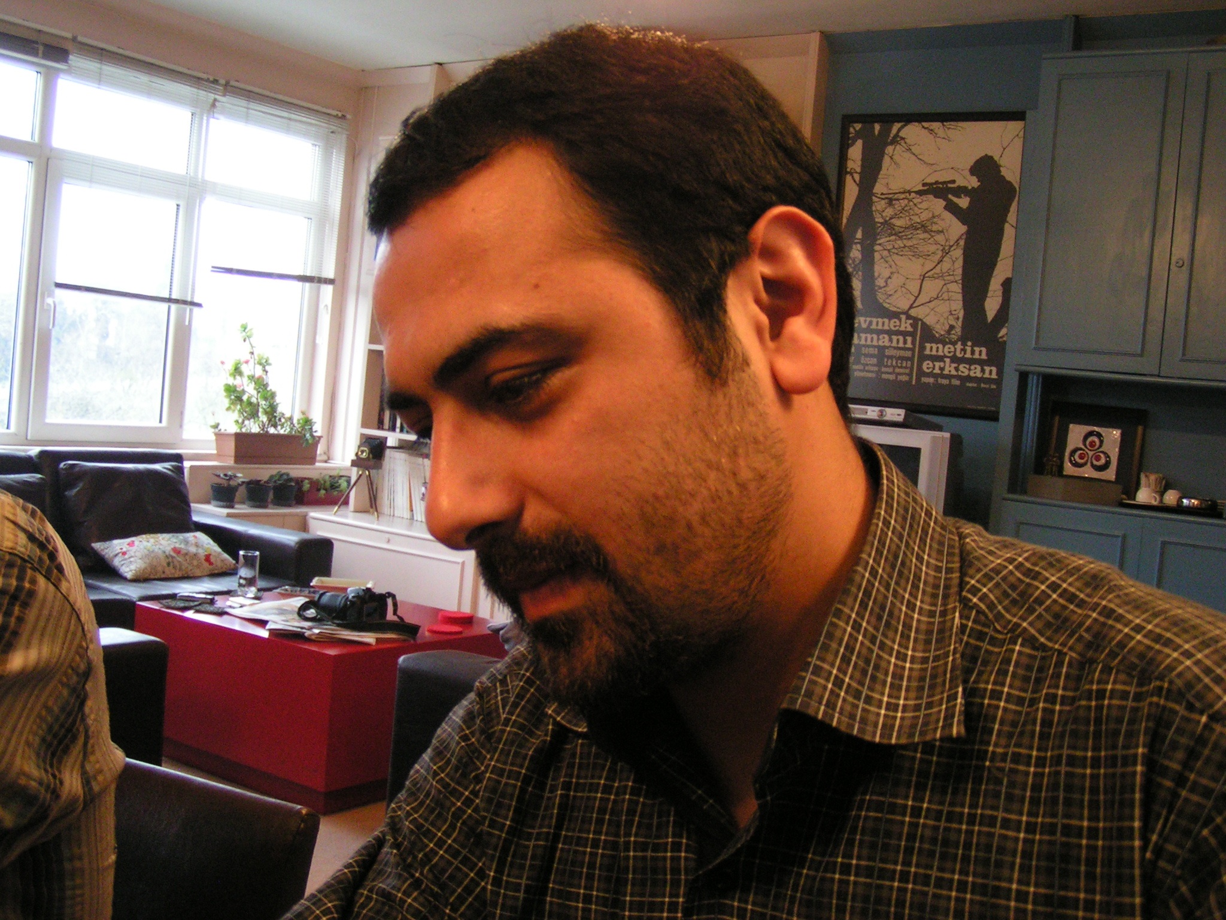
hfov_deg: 49.0
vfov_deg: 37.7
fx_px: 1346
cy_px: 460
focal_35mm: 38
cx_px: 613
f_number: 2.8
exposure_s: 1/20
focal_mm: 5.8
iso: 200
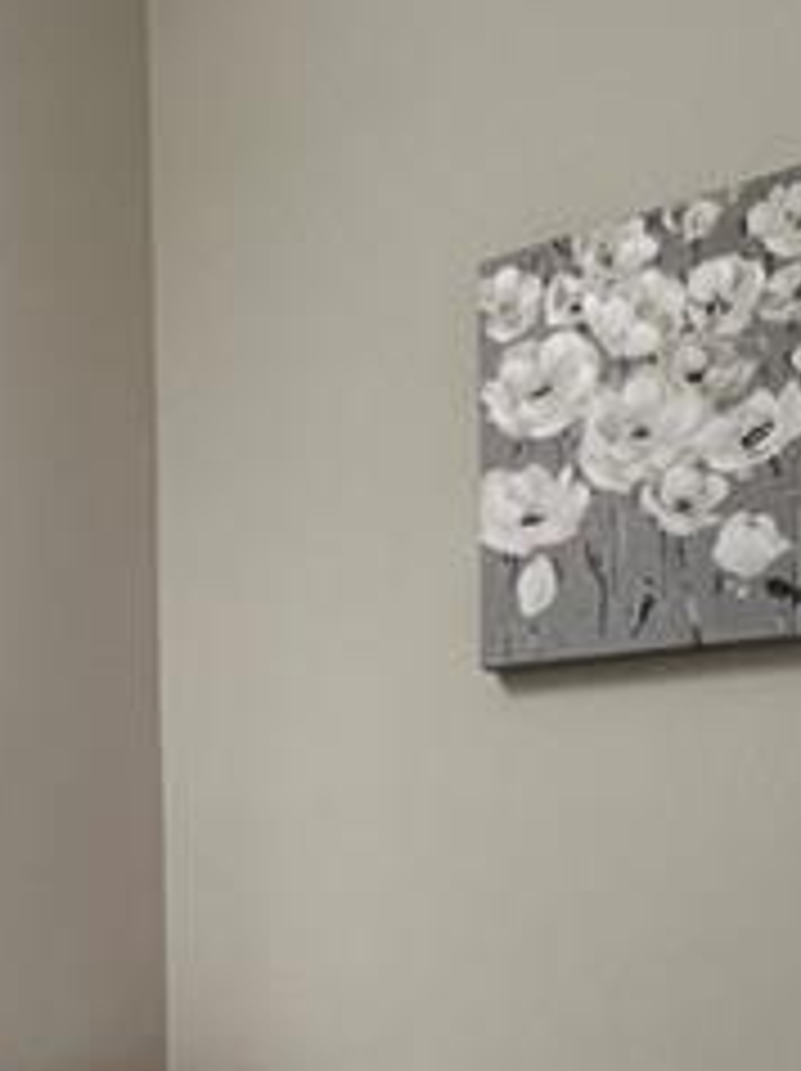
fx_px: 1298
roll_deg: +2.5
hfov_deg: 30.0
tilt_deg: -0.6
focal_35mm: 42
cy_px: 891
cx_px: -126
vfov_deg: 42.4
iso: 100
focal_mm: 1.57
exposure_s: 1/120
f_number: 1.8
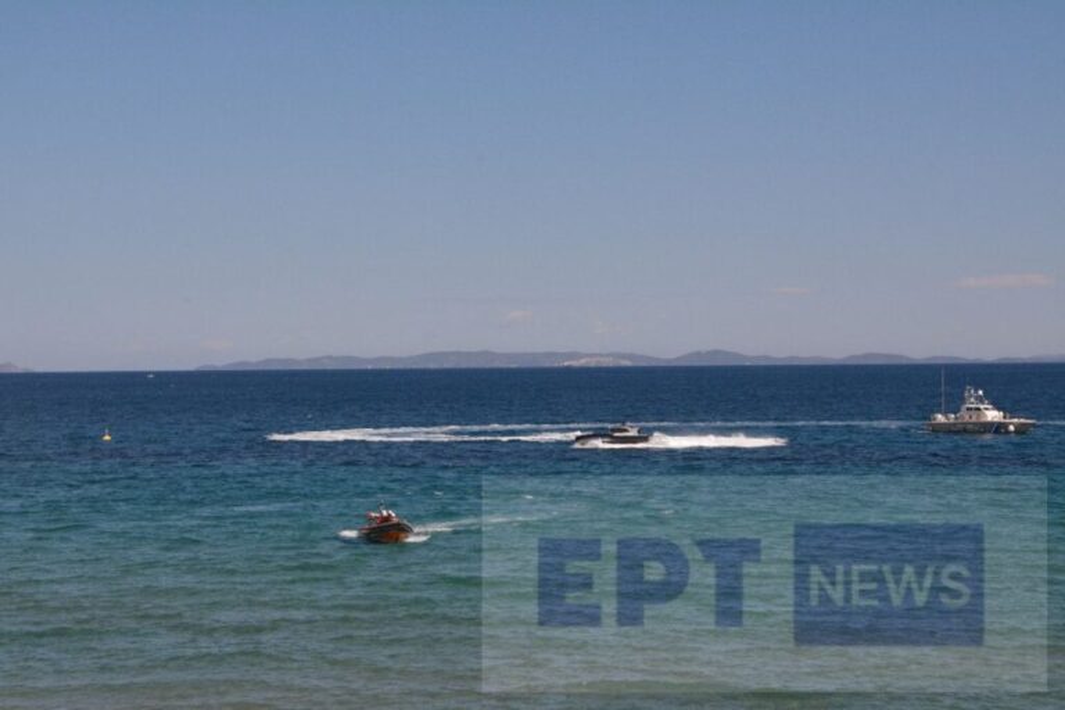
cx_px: 532
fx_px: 2130
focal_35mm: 72
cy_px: 355
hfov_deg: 28.1
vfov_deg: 18.9
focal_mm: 48
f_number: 16
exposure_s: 1/1000
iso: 1250
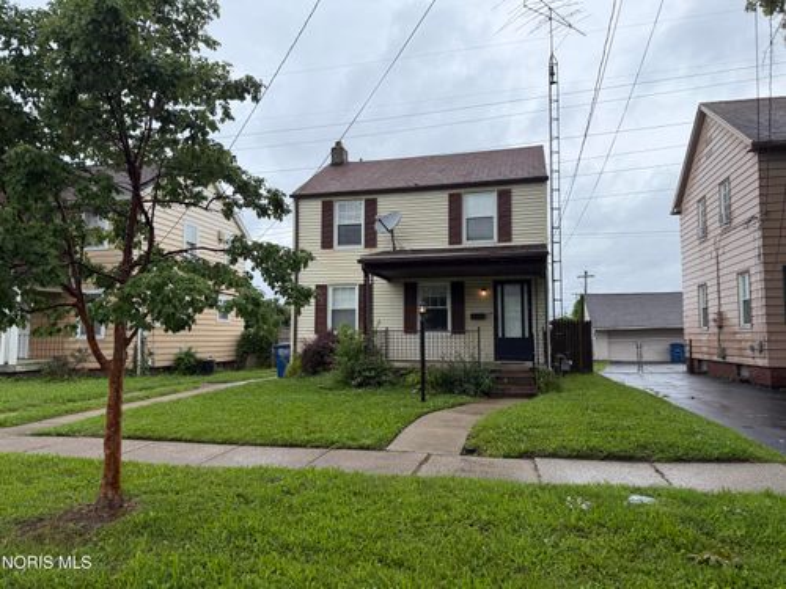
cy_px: 294
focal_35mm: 24
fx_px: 545
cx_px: 393
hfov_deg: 71.6
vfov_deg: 56.8
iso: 80
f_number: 1.78
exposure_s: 1/3021
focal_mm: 6.76
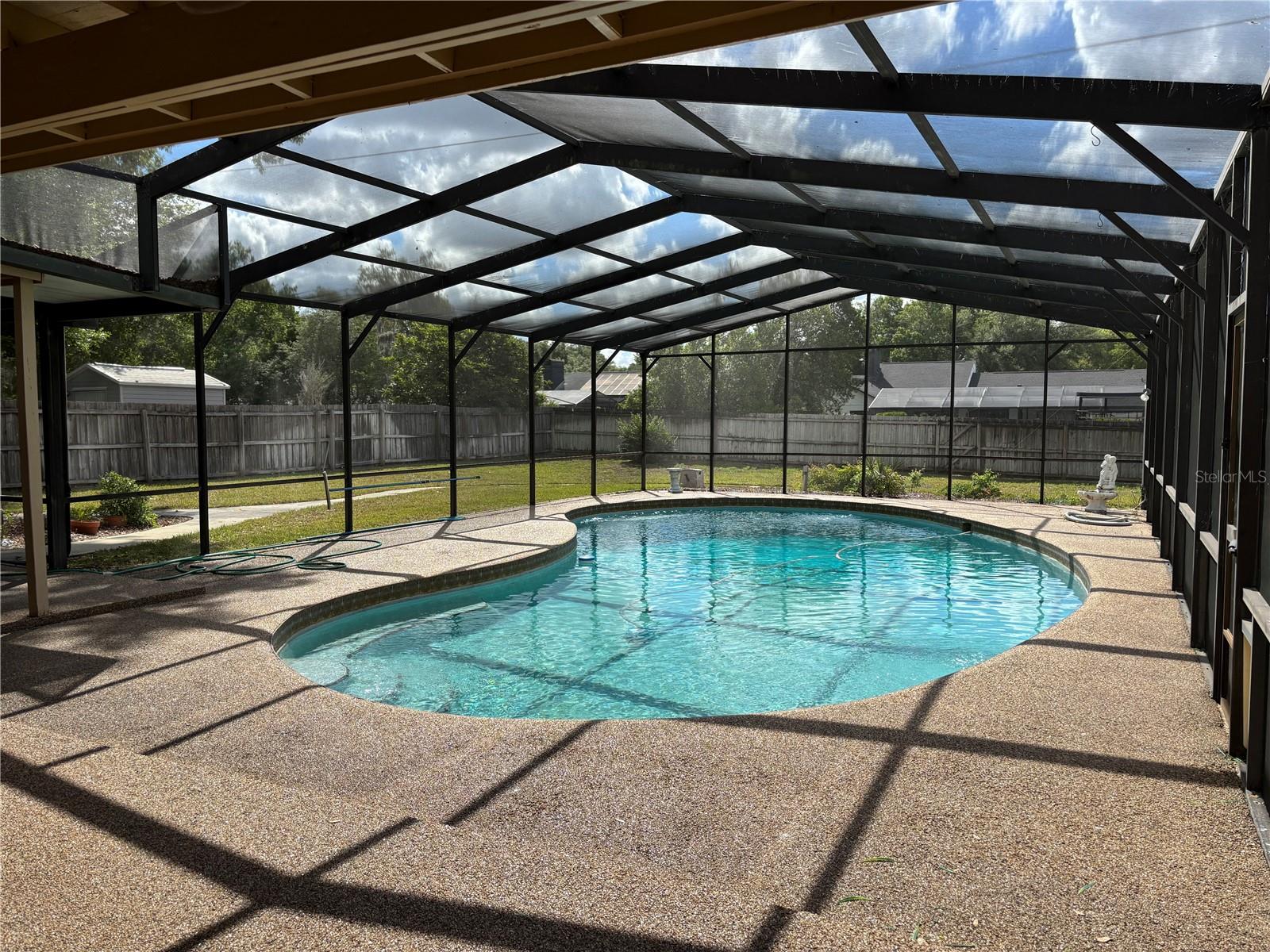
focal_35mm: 26
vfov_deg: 53.1
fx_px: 954
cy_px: 476
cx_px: 635
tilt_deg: -3.9
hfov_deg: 67.3
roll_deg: -0.3
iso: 50
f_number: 1.6
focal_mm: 5.96
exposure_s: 1/2242
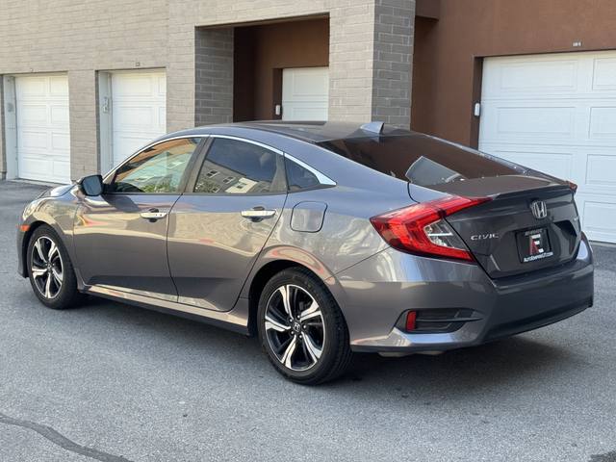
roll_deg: -1.5
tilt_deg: -7.8
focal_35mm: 48
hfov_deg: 39.7
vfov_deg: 30.3
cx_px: 308
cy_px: 231
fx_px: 854
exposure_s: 1/420
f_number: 1.78
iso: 64
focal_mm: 6.76
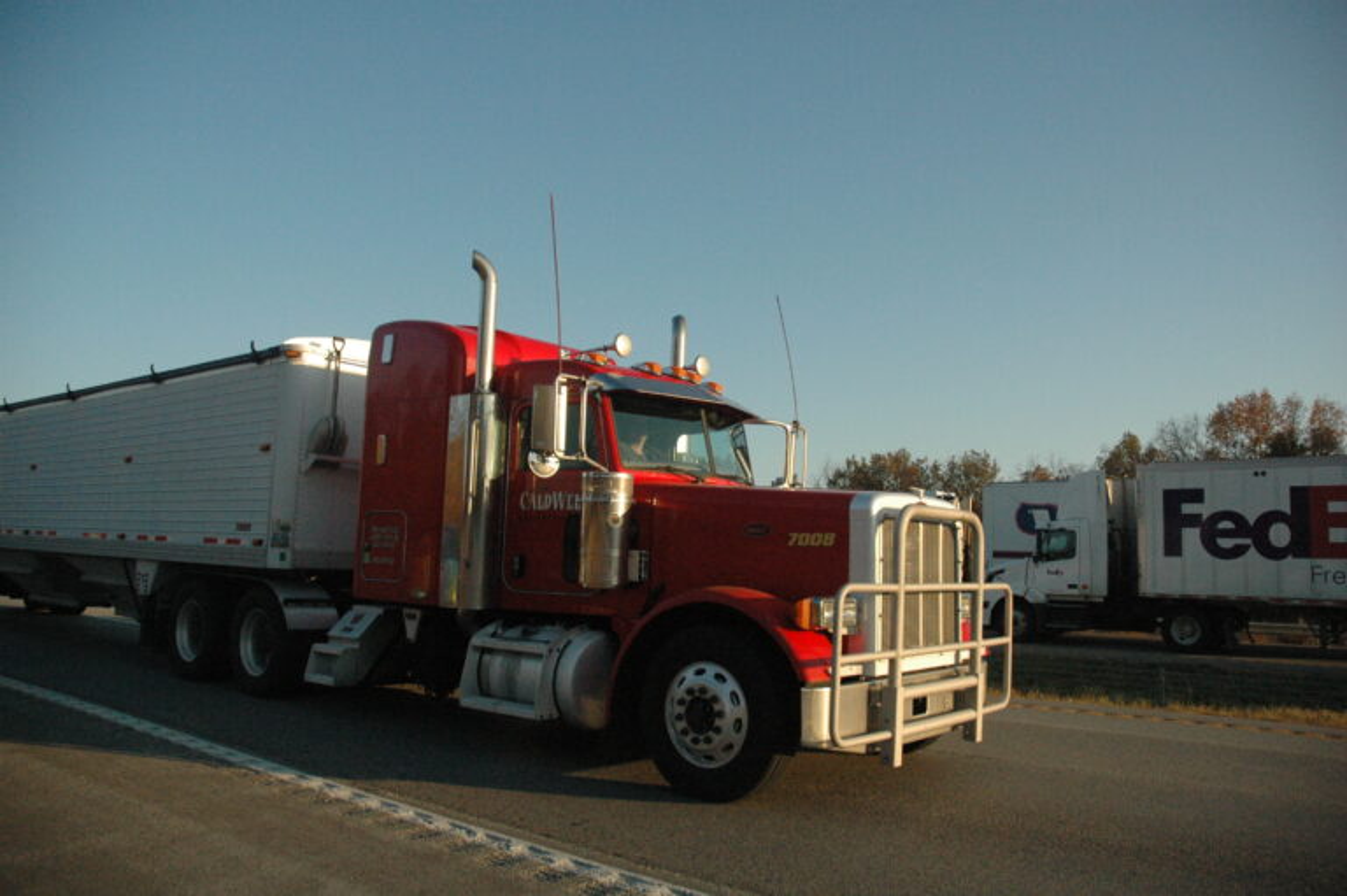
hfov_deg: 67.4
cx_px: 674
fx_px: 1010
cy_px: 448
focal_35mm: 27
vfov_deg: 47.9
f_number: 4
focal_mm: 18
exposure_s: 1/5000
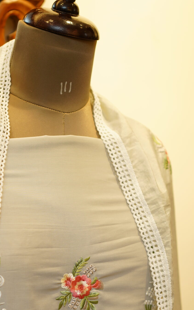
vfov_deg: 29.3
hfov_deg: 19.0
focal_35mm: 68
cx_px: 45
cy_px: 261
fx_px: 575
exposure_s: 1/125
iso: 160
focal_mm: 35
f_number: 2.2
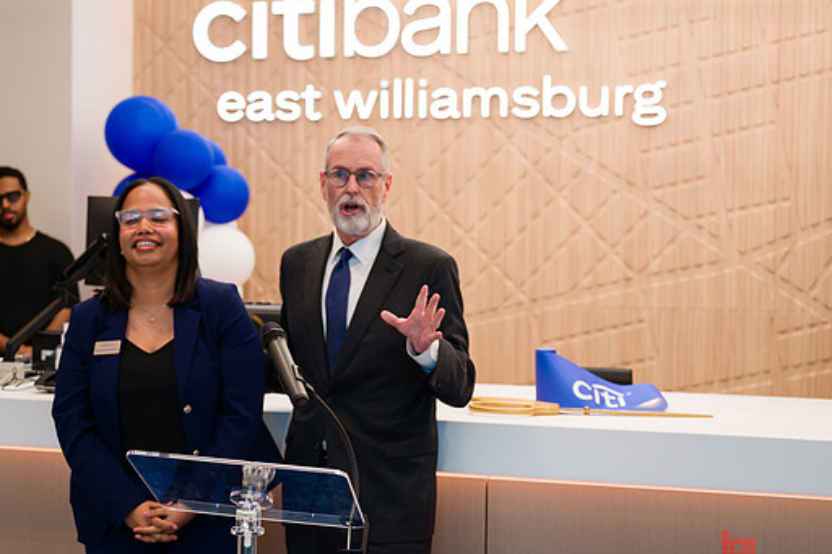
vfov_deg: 21.6
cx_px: 388
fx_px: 1455
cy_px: 288
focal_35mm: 63
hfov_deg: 31.9
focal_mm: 53
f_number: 3.2
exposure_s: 1/200
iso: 400
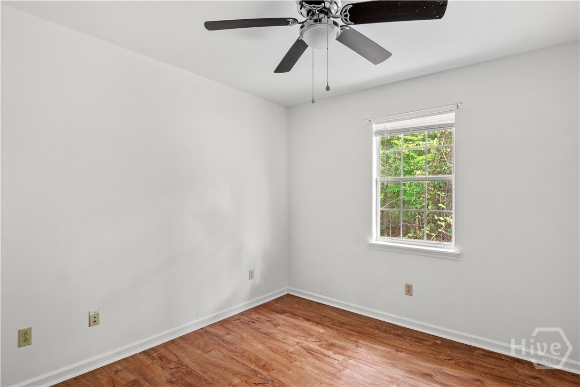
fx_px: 266
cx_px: 290
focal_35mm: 16
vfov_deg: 72.1
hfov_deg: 95.0
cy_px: 194
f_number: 8
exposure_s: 6
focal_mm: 11
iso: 250
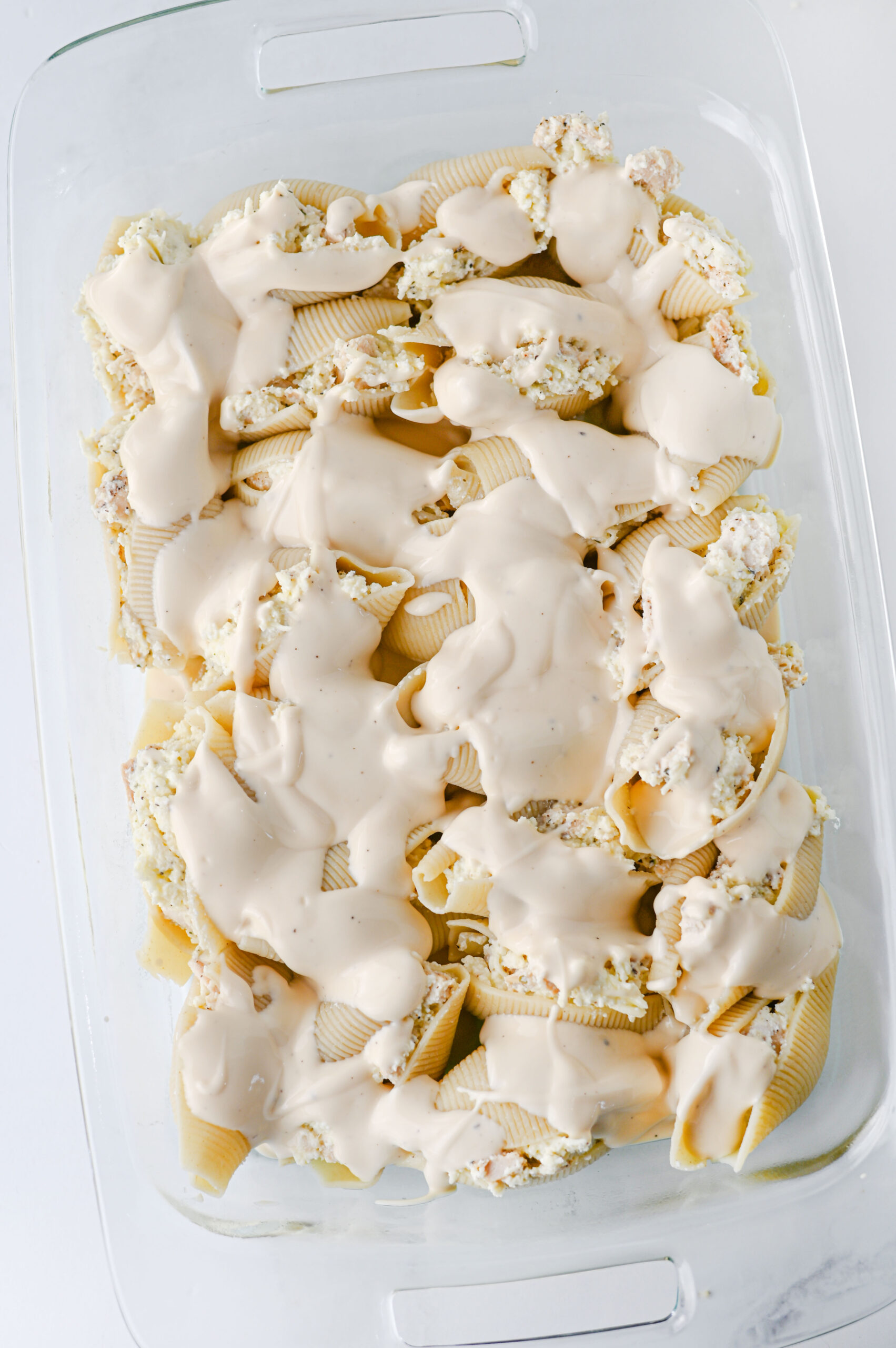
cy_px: 674
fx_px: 1869
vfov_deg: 39.6
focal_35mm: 50
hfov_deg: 27.0
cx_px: 448
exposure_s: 1/125
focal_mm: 50
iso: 110
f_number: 4
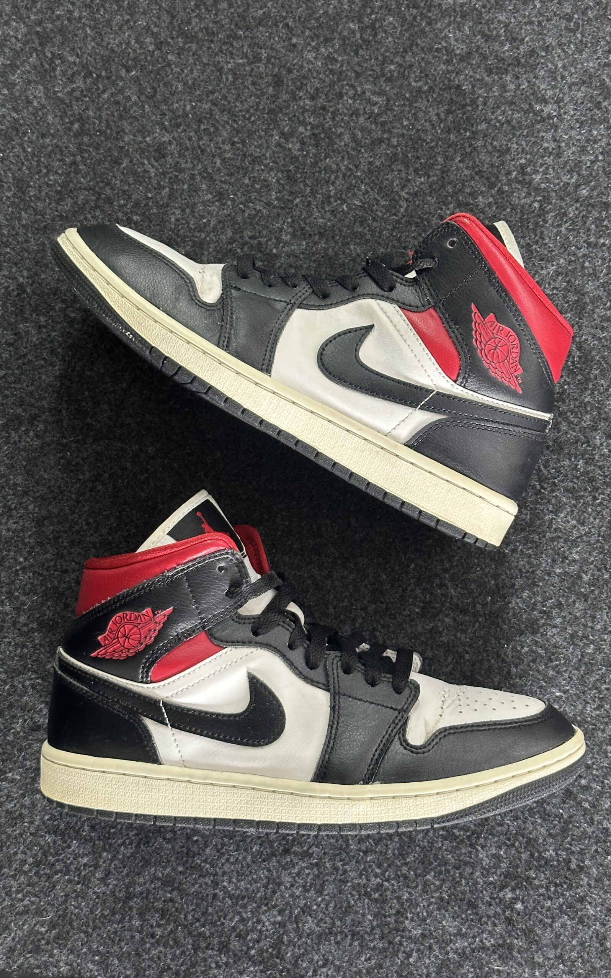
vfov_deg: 39.6
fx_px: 1359
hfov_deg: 25.3
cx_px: 322
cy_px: 489
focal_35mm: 51
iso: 200
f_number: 1.78
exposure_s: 1/50
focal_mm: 6.86
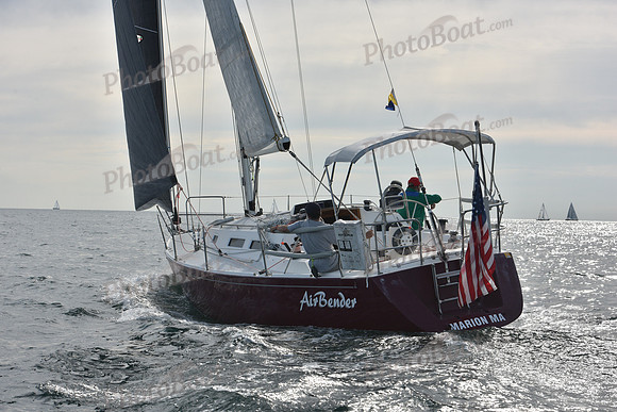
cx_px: 308
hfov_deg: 28.8
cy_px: 206
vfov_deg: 19.5
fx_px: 1200
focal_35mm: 70
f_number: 9
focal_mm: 70
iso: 320
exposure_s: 1/1000
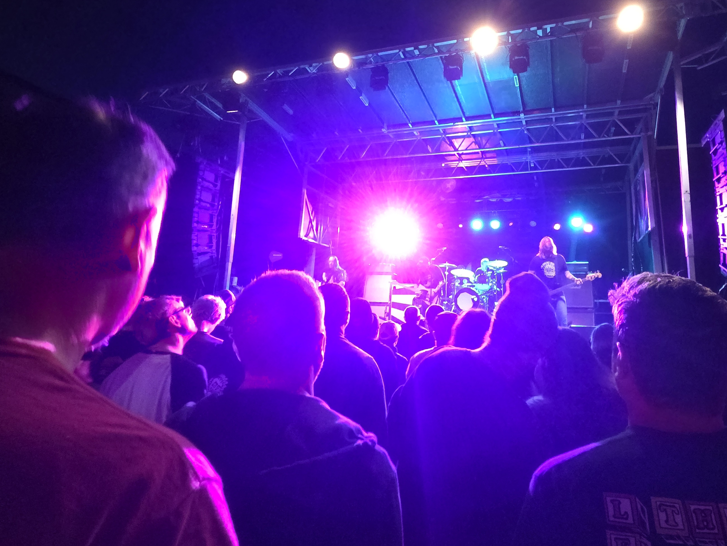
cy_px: 210
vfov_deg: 65.2
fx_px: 420
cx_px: 423
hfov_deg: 81.1
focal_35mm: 20
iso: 1000
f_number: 1.9
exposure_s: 1/38.3
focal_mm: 2.2
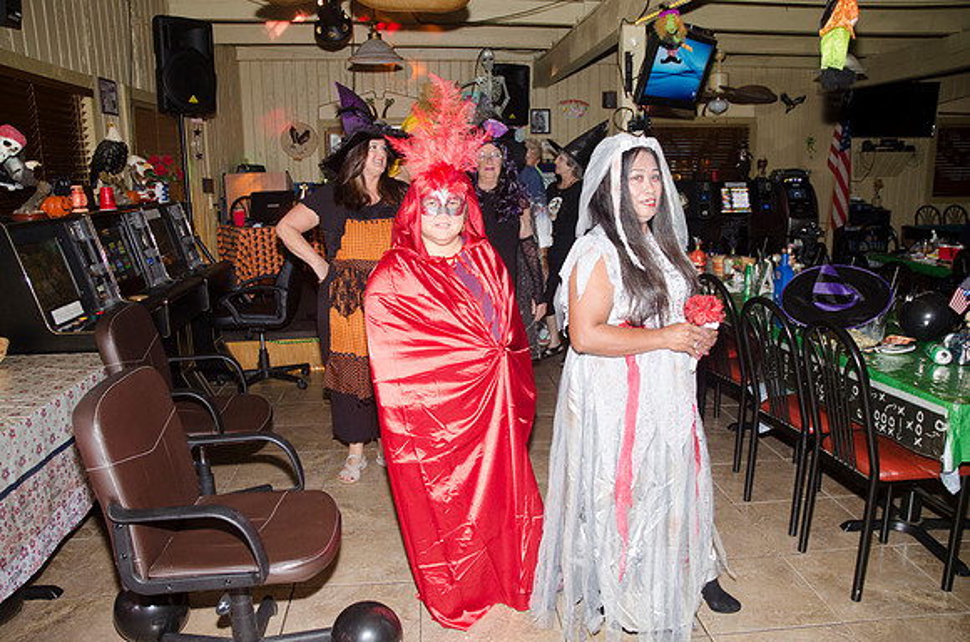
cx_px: 485
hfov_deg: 67.5
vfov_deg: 47.7
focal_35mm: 27
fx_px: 726
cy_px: 321
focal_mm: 18
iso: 800
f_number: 4
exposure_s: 1/60
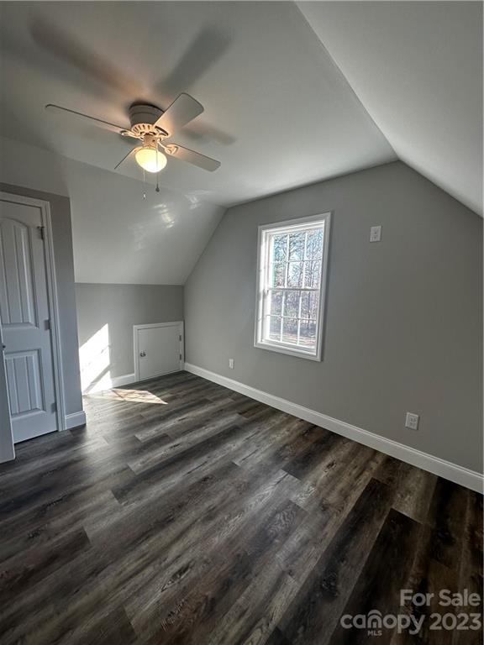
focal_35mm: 14
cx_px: 242
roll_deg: +0.1
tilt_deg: -8.6
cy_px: 322
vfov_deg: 102.1
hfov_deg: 85.7
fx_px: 261
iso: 64
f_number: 2.2
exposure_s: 1/120
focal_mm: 2.22
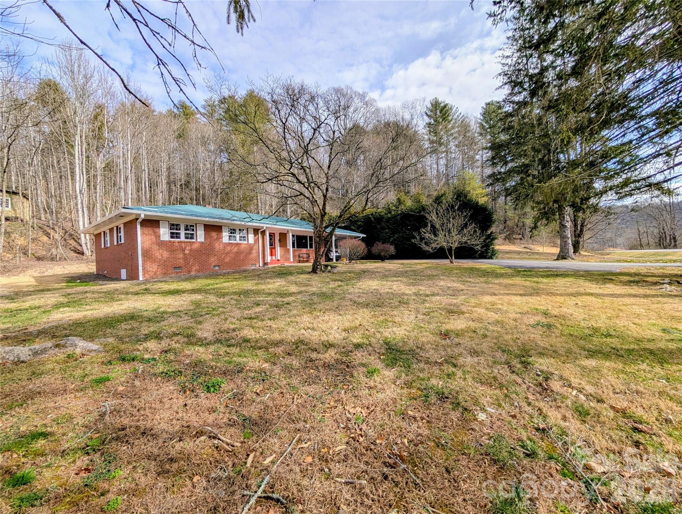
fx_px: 237
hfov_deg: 110.5
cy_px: 257
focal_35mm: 12
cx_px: 341
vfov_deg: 94.6
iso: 52
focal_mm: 2.02
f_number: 1.7
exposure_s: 1/3077
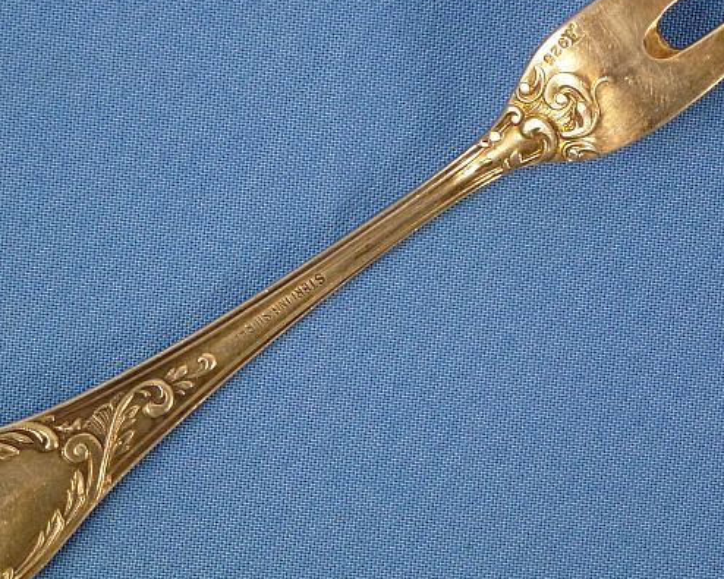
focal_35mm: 141
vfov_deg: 10.9
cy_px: 215
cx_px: 397
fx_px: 3021
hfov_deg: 13.7
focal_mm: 16
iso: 320
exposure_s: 1/80
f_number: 4.9
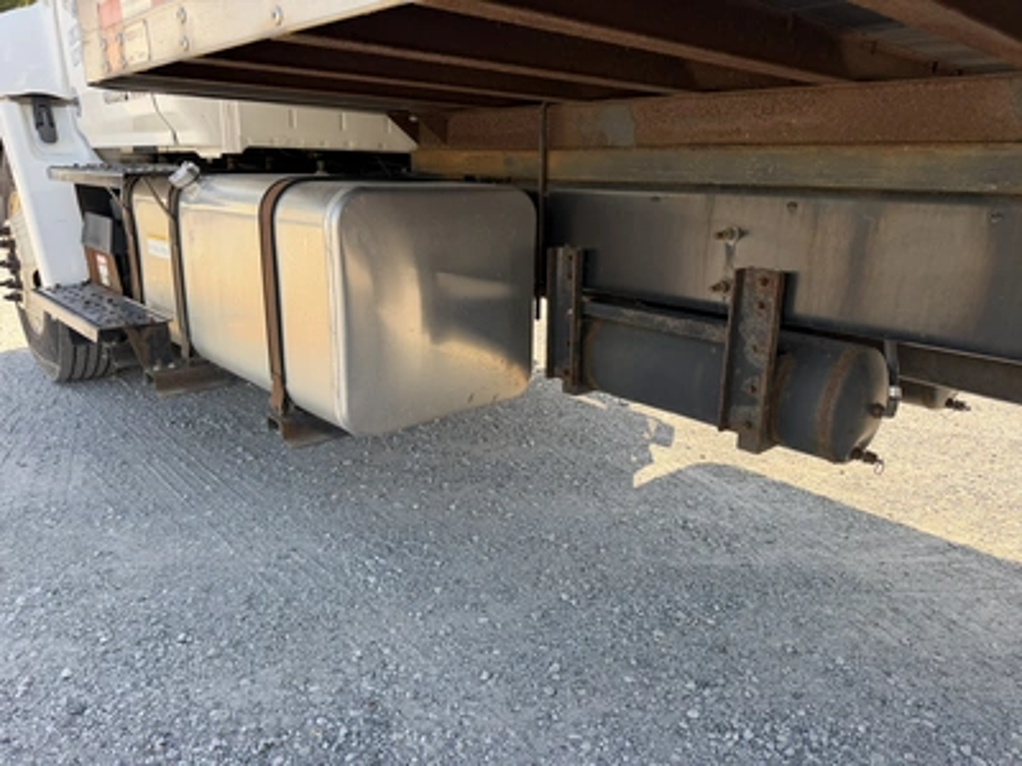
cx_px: 511
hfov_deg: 71.6
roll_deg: -0.7
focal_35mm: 24
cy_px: 383
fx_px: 709
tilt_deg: -11.0
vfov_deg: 56.8
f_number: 1.78
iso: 100
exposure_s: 1/788
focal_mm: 6.76
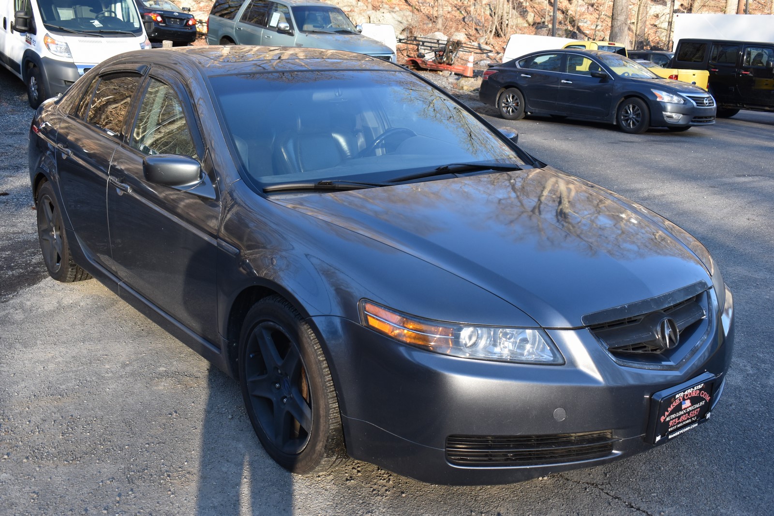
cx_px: 387
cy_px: 258
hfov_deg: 51.3
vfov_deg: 35.5
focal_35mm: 38
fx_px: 806
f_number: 5.6
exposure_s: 1/250
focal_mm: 25
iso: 360
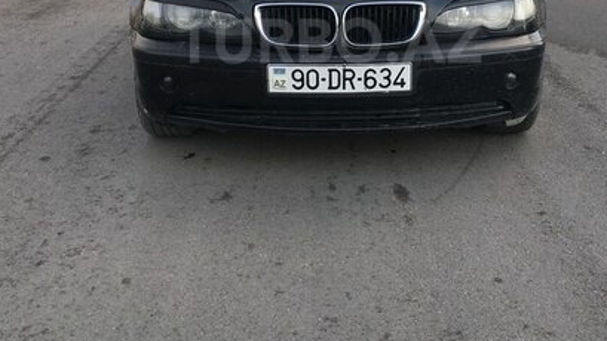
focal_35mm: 51
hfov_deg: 40.6
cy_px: 41
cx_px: 329
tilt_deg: -14.2
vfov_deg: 23.0
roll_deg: +0.5
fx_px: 821
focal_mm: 4.15
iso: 25
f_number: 2.2
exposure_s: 1/368
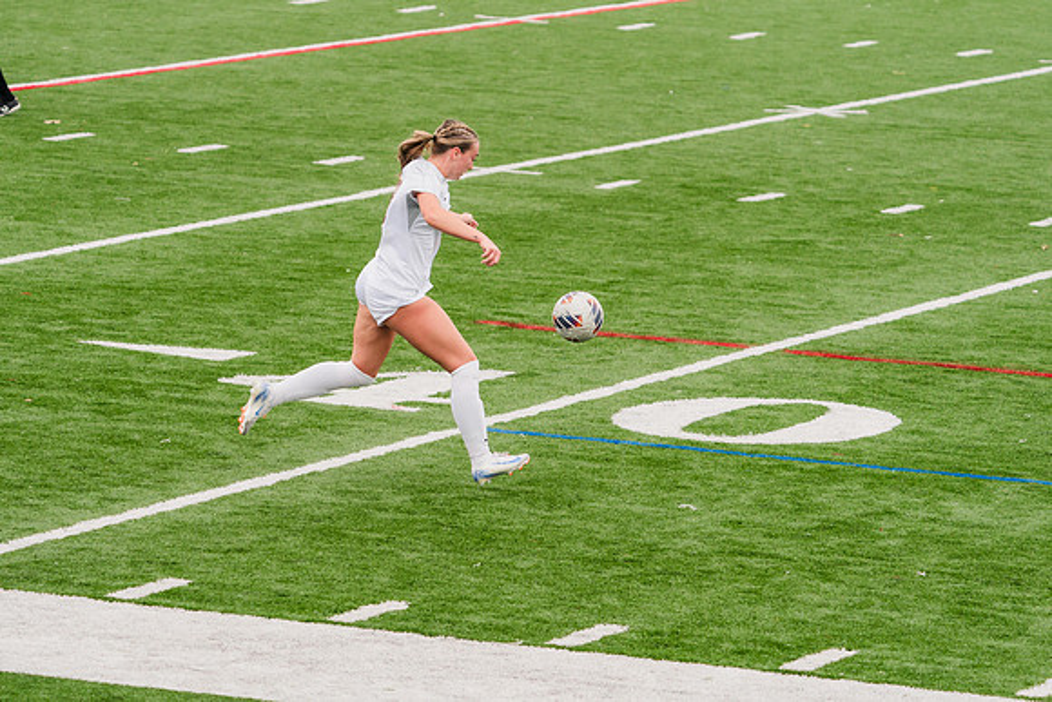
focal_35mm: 260
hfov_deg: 7.9
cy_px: 348
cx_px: 448
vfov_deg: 5.3
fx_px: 7593
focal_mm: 200
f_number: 5.6
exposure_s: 1/1600
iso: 640
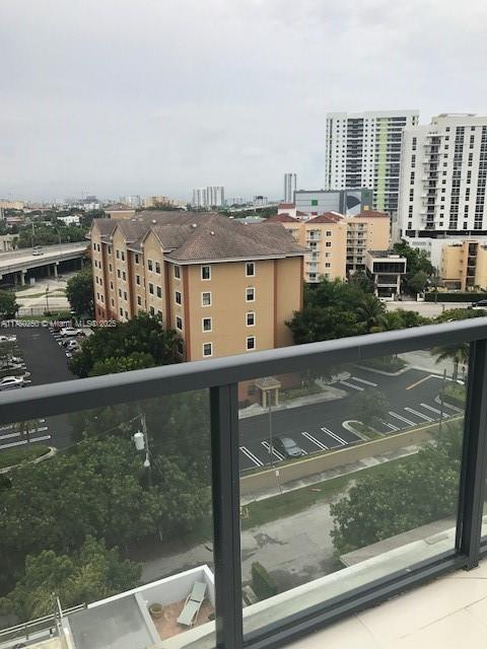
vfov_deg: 63.4
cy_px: 324
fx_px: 525
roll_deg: +0.6
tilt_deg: -12.4
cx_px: 244
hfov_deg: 49.7
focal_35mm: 28
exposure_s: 1/1681
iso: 20
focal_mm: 3.99
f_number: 1.8
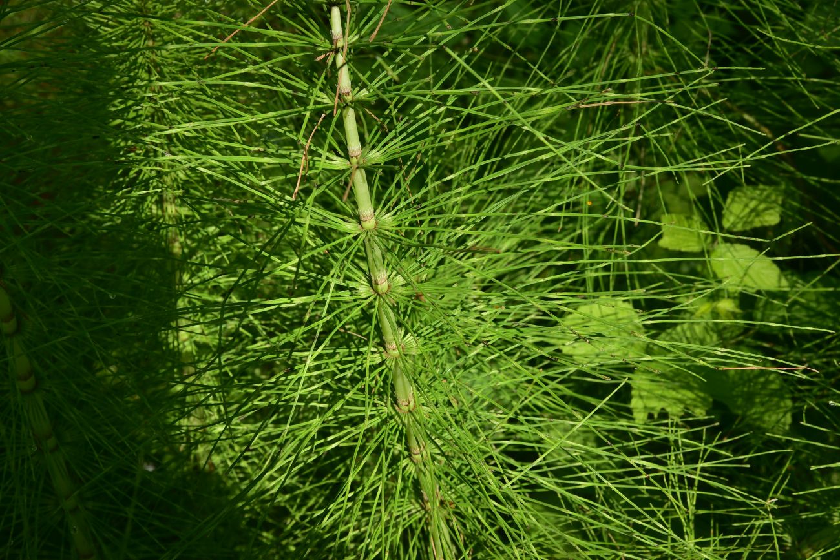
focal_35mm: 50
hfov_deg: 39.6
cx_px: 420
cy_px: 280
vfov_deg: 27.0
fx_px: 1167
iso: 320
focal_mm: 50
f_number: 18
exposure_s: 1/125
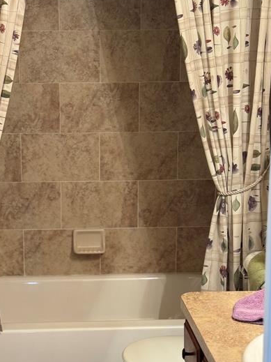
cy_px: 191
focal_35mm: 71
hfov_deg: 20.6
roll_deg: +0.6
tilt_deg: -12.0
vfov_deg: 27.4
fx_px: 741
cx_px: 83
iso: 250
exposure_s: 1/60
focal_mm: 6.76
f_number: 1.78
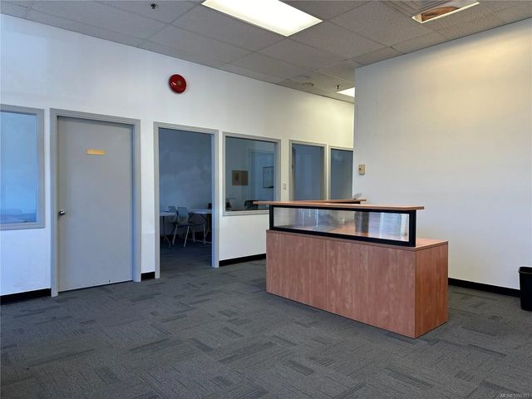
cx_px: 266
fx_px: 369
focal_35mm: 24
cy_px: 200
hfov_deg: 71.6
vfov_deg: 56.8
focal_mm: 6.86
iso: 100
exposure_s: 1/120
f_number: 1.78
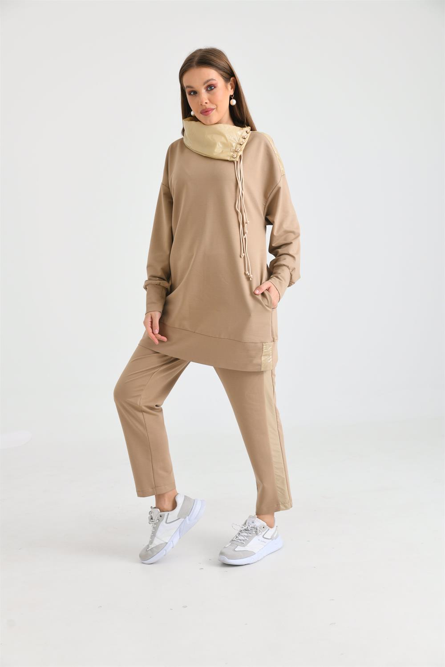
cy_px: 334
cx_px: 222
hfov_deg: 30.5
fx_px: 816
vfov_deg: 44.5
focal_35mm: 44
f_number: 5.6
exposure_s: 1/125
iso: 100
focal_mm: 44
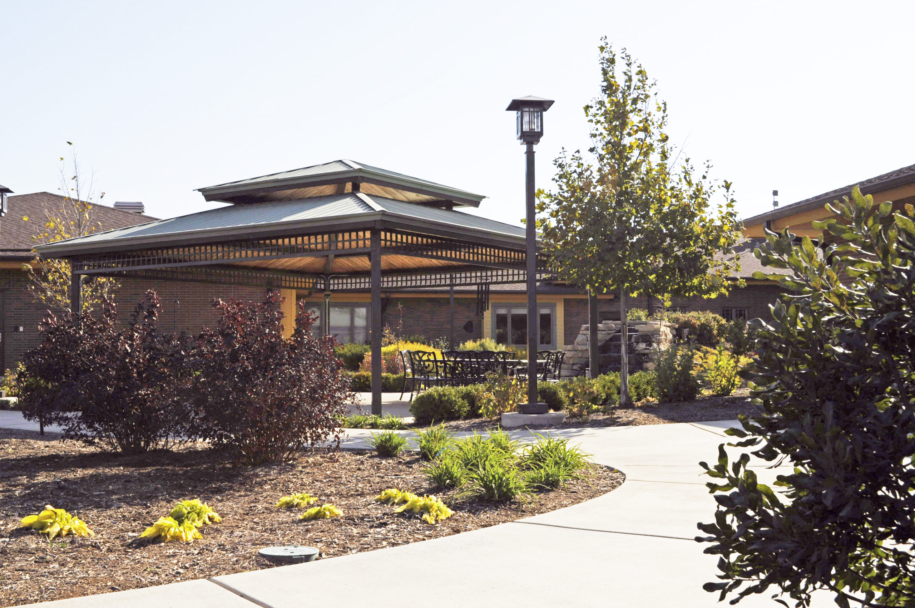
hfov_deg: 49.6
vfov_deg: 34.1
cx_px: 458
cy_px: 304
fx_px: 990
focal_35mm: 39
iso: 200
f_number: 11
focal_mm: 26
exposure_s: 1/500
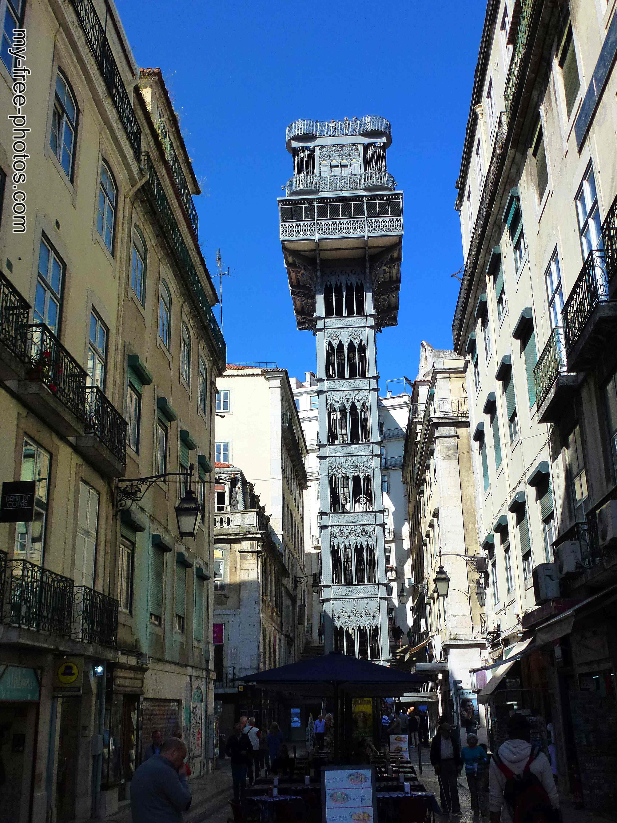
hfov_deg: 41.8
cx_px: 308
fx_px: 808
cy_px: 412
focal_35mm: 34
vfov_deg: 54.0
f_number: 4
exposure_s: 1/1000
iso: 160
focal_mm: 5.9
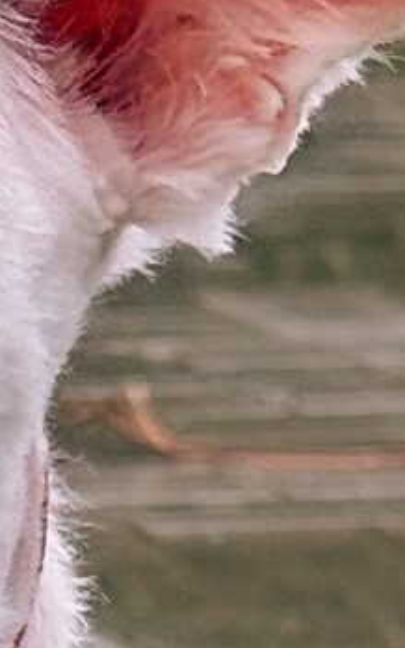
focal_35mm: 373
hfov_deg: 3.5
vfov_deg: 5.5
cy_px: 1214
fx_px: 6590
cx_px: -329
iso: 64
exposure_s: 1/368
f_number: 1.78
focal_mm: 6.76
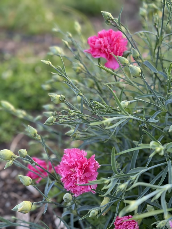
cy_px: 114
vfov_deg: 39.7
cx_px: 86
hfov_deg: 30.3
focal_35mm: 48
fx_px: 318
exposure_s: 1/150
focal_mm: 6.76
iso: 80
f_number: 1.78
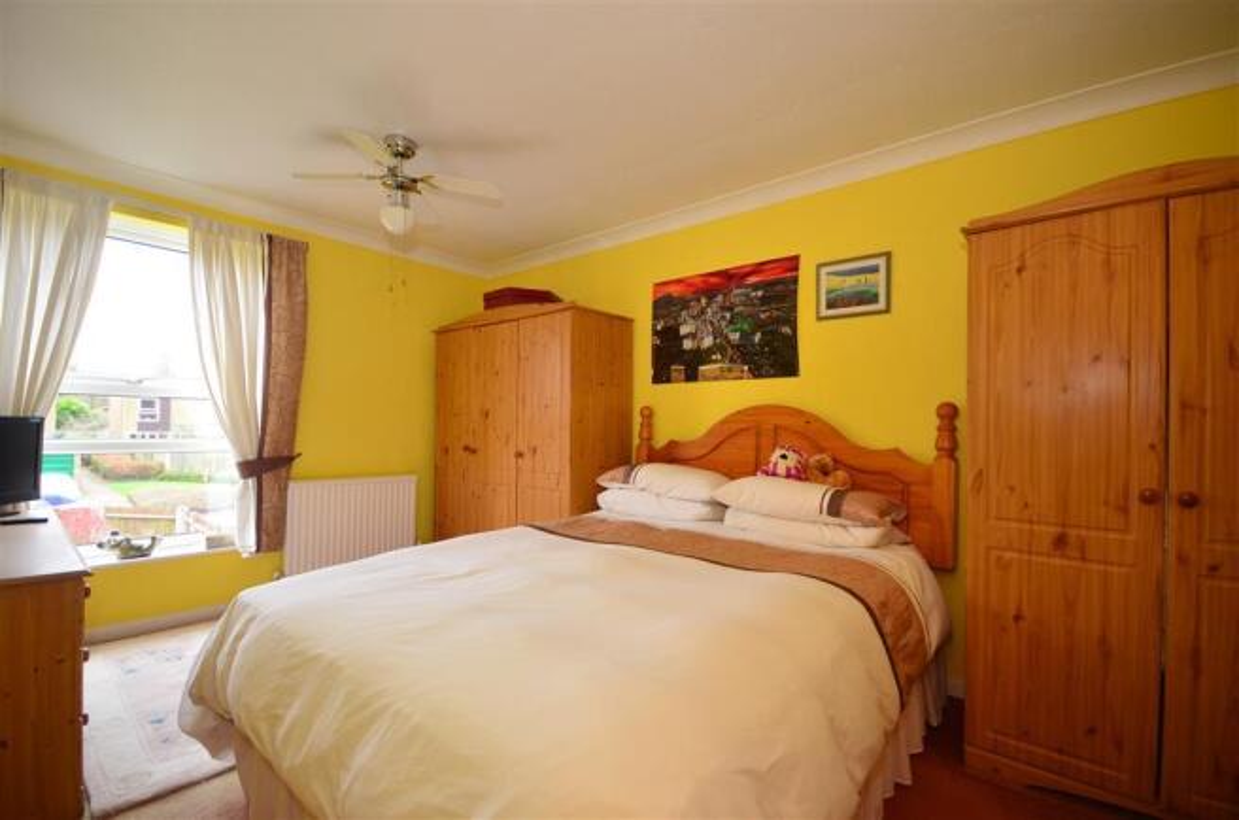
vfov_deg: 77.0
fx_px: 515
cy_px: 410
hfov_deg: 100.5
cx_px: 620
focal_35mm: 15
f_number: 4
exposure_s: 1/2.5
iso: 640
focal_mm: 10
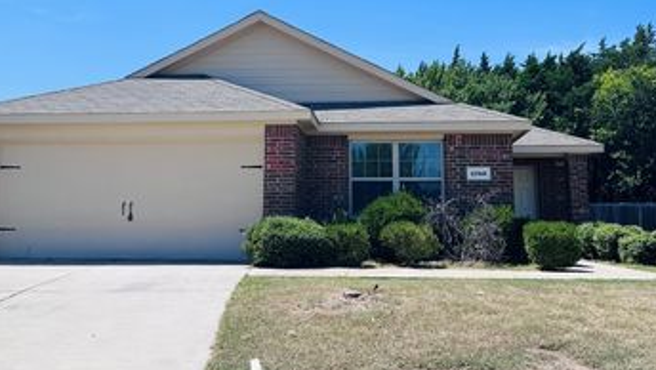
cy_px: 138
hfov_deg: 52.7
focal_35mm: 38
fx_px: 661
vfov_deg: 31.1
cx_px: 318
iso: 80
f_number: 1.78
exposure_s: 1/5525
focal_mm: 6.86
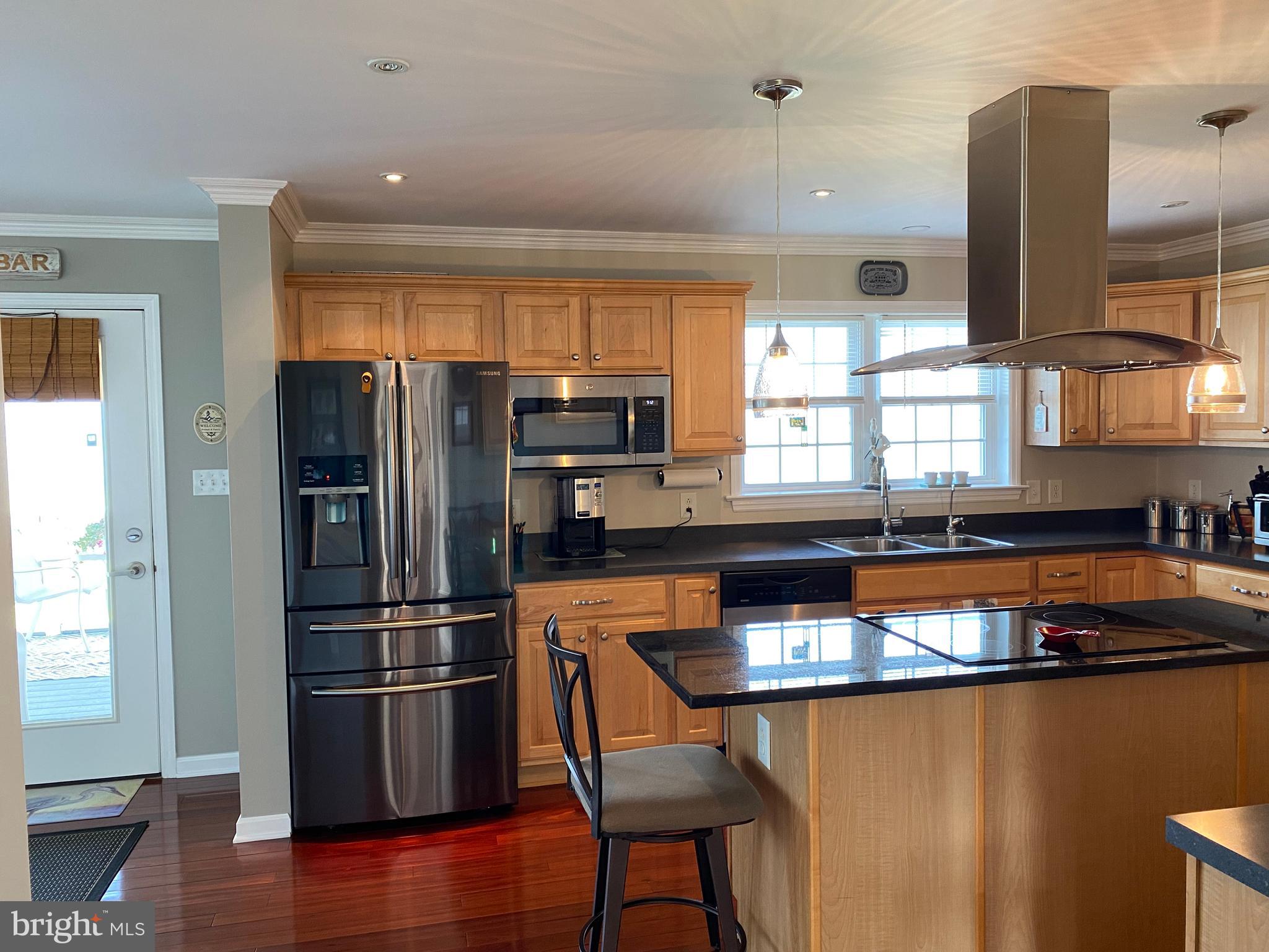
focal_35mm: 26
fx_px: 953
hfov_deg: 67.3
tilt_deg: -3.3
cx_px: 634
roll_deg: +1.2
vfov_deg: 53.1
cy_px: 476
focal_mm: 4.25
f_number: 1.8
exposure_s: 1/60
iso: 160
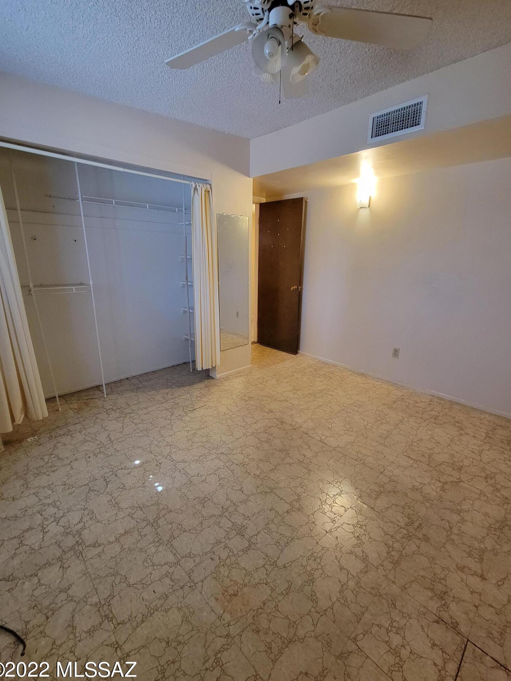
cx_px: 262
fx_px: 276
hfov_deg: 85.7
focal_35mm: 14
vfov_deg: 102.1
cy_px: 337
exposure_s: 1/24
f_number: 2.2
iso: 640
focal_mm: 2.2
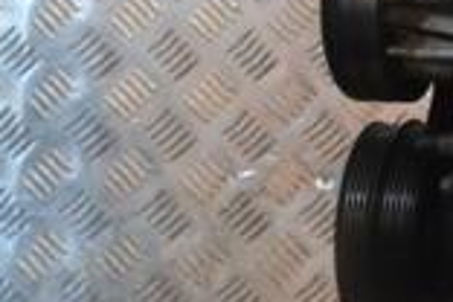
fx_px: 1887
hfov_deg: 12.7
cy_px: 73
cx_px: 767
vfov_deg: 9.1
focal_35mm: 150
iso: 3200
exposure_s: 1/160
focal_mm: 26
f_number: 6.3
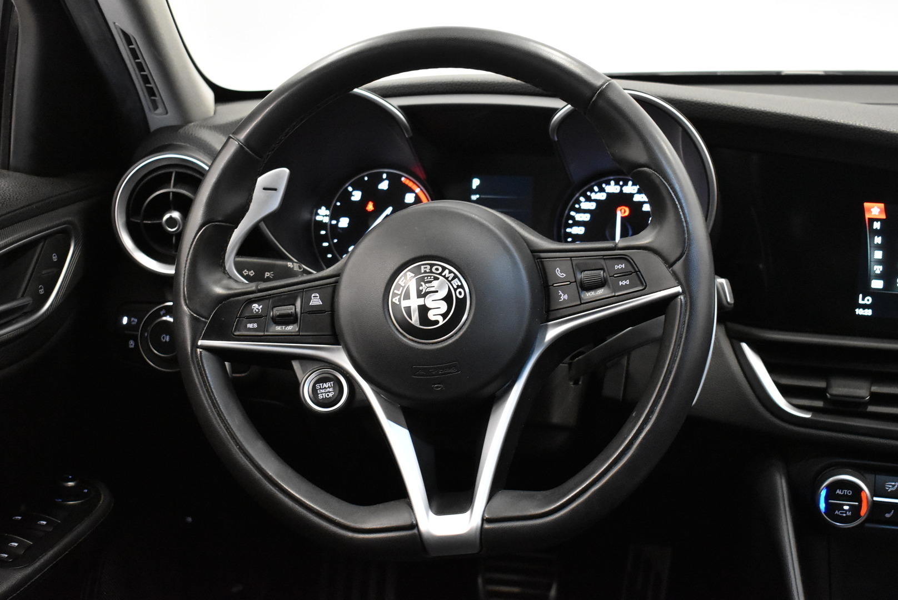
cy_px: 300
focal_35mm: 52
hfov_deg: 37.8
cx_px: 449
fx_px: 1310
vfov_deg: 25.8
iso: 5000
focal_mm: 35
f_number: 4.5
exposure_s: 1/60
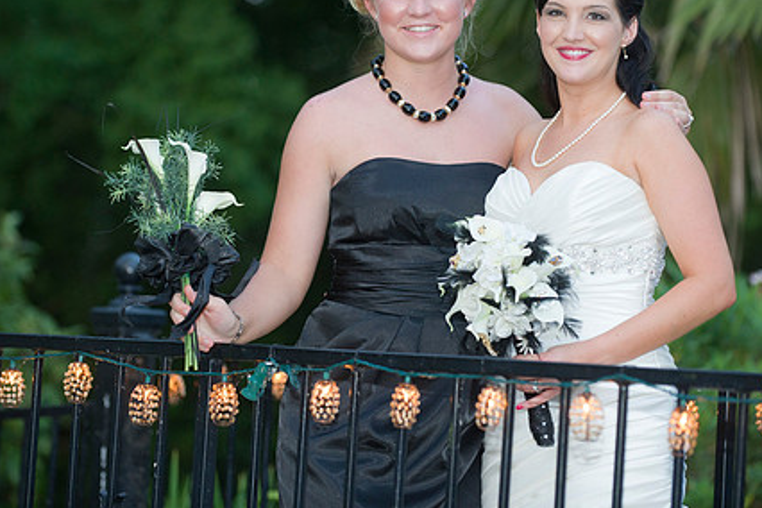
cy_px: 166
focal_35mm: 170
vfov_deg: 8.1
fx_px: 3598
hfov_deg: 12.1
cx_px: 372
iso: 1250
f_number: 2.8
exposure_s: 1/160
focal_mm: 125
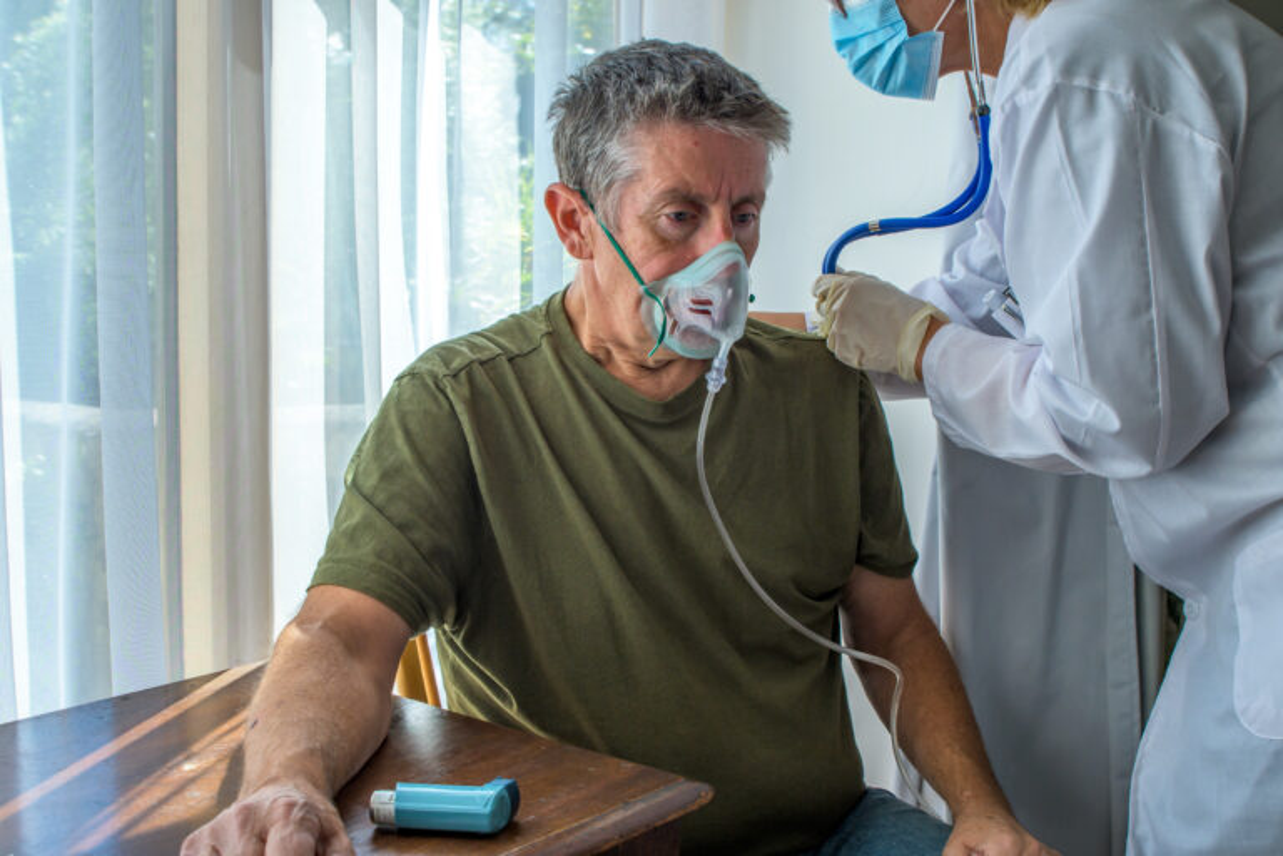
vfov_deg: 34.2
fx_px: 1390
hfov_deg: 49.6
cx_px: 642
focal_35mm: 39
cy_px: 428
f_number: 8
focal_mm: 26
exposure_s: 1/125
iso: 200
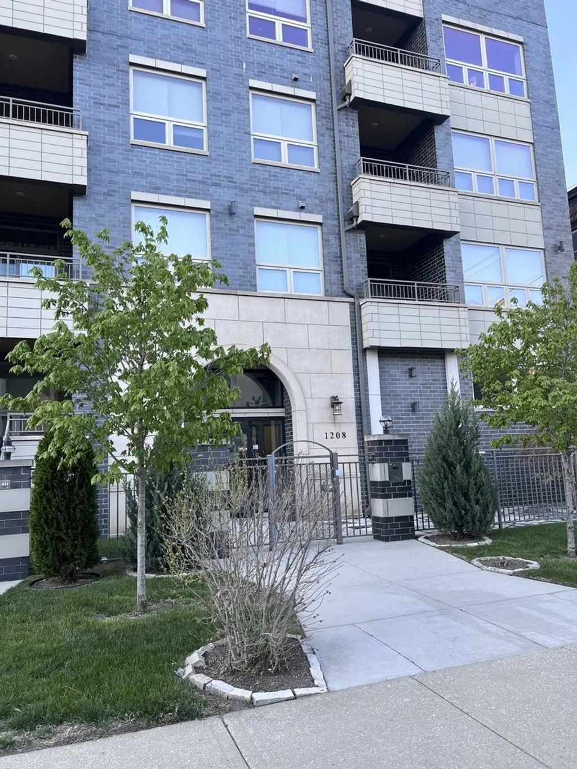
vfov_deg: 67.3
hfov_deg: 53.1
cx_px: 288
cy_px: 384
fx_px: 578
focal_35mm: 26
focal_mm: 5.7
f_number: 1.5
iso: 40
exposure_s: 1/200
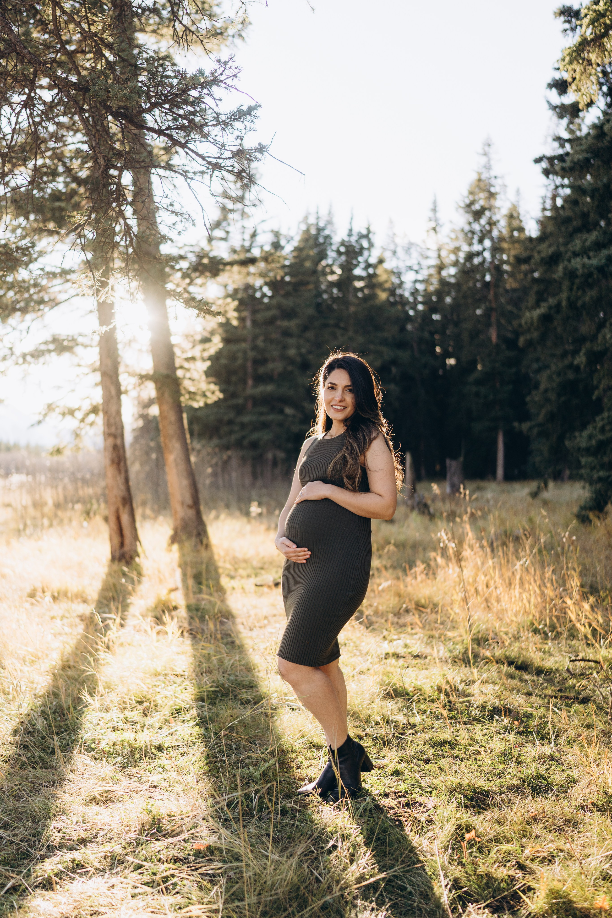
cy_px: 459
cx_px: 306
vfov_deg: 54.4
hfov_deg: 37.9
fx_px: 892
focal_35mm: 35
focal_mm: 35
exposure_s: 1/4000
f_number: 1.4
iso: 250
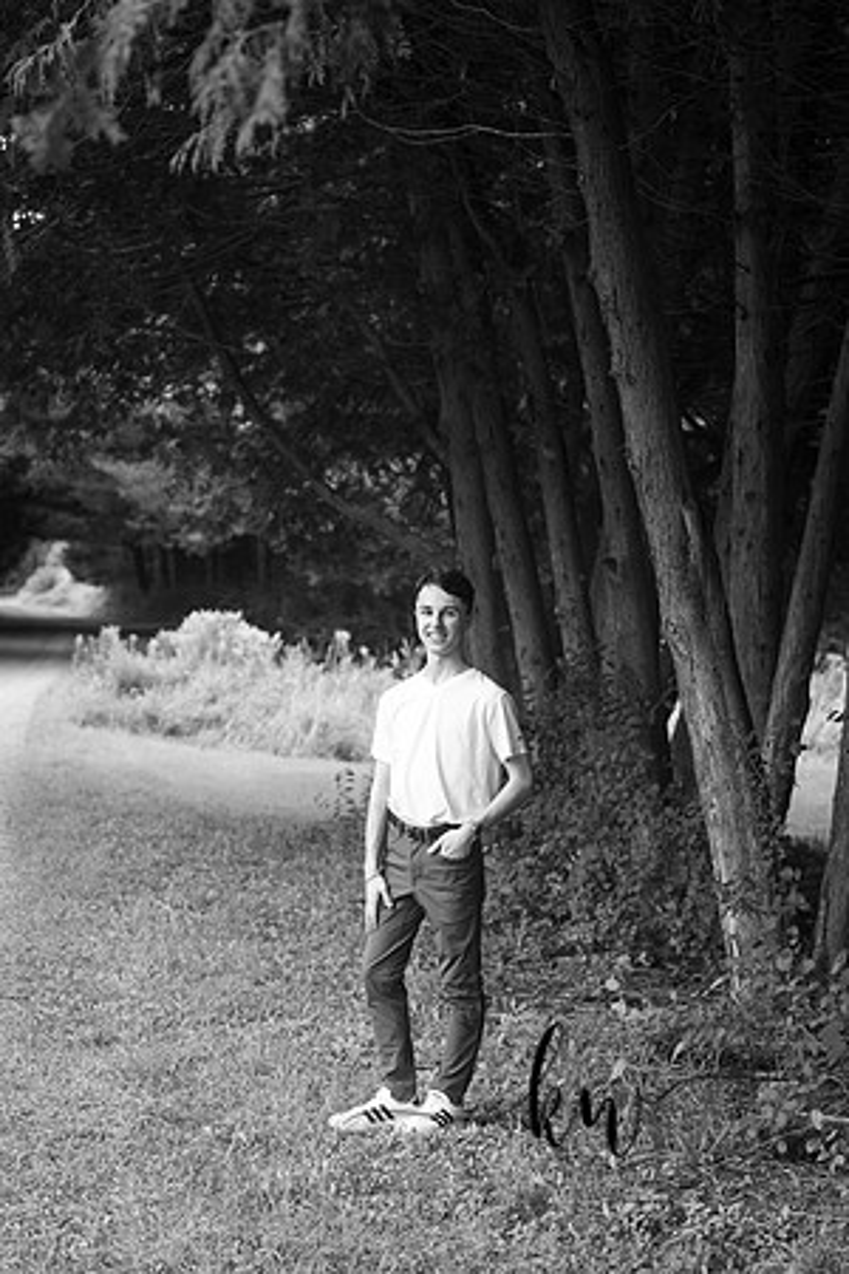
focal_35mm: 80
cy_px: 637
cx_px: 424
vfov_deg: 25.4
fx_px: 2830
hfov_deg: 17.1
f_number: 4
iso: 400
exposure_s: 1/200
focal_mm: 80
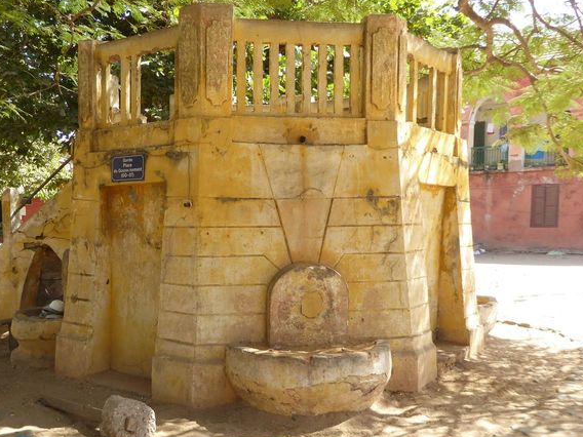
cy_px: 280
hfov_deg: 48.8
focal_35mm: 38
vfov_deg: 37.4
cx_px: 242
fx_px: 640
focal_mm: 4.7
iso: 80
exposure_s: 1/125
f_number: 3.4
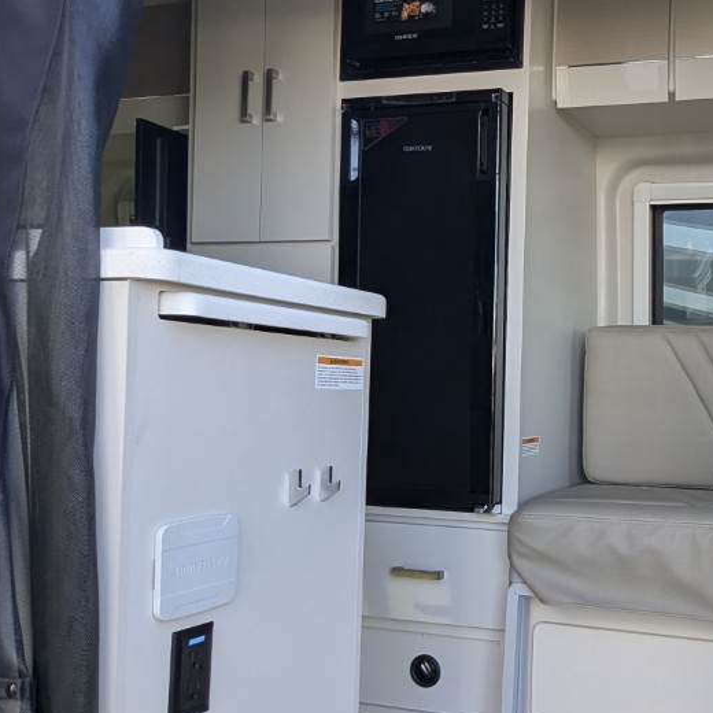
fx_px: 886
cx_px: 612
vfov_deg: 43.8
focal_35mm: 38
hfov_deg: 41.2
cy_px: 388
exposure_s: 1/178
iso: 51
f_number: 2.2
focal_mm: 2.35
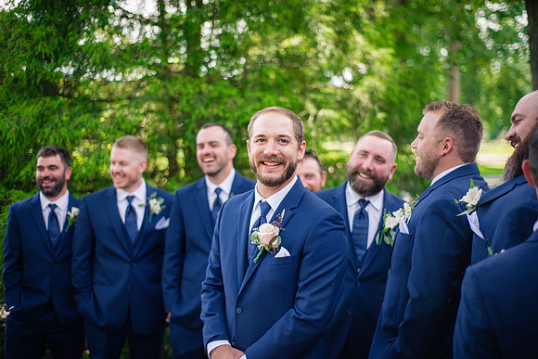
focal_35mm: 50
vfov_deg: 27.0
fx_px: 747
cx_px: 269
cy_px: 180
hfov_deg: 39.6
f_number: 2
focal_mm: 50
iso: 400
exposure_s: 1/1000
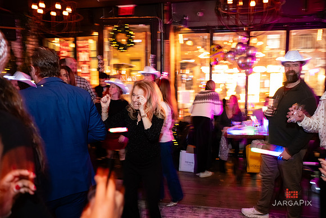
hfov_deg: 64.1
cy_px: 109
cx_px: 163
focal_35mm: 29
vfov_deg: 45.4
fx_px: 260
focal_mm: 28.5
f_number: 2.8
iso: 3200
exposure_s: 1/15
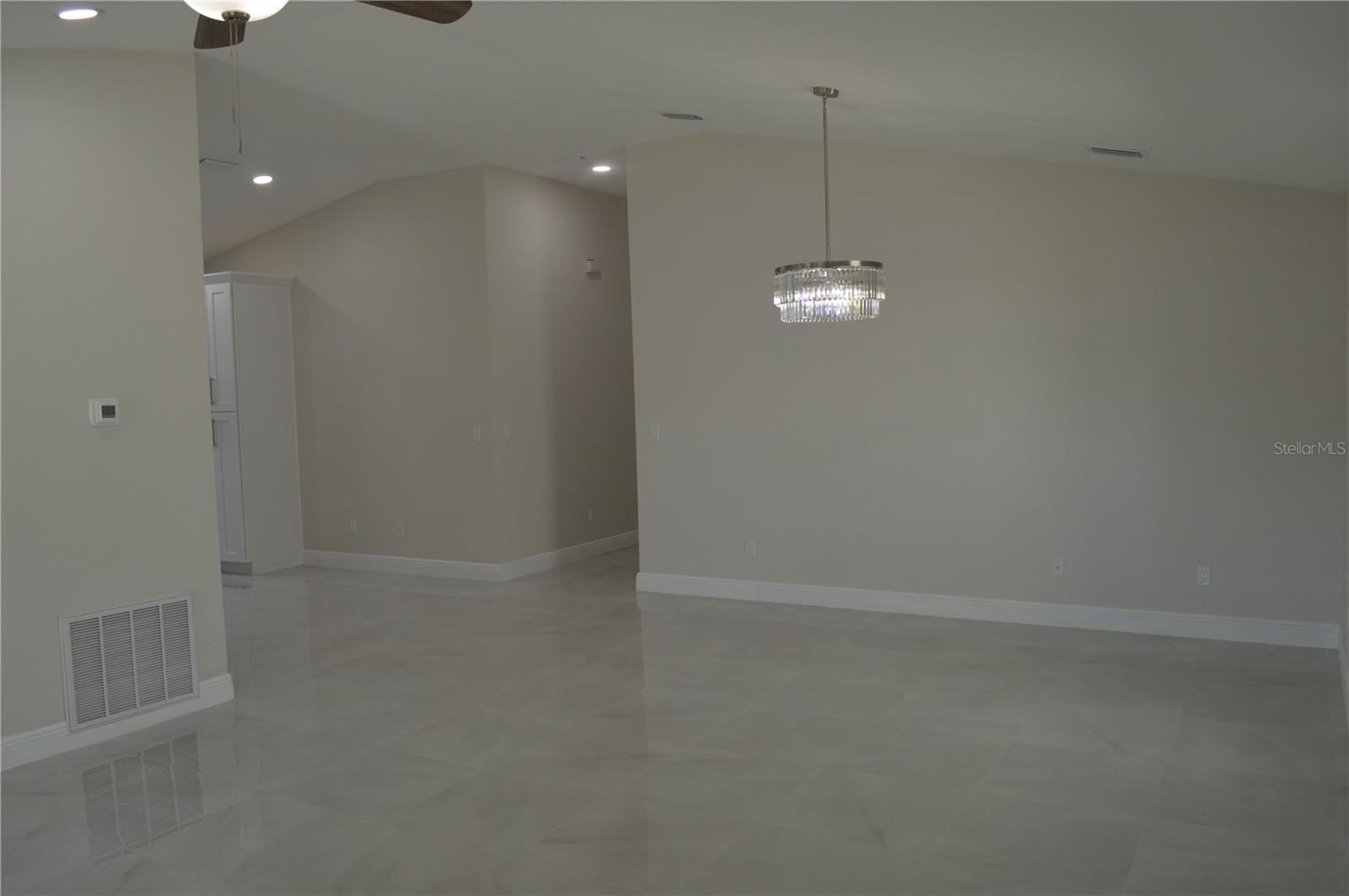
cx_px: 674
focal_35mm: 27
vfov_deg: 47.8
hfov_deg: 67.4
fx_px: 1011
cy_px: 448
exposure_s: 1/100
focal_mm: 18
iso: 400
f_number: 5.6
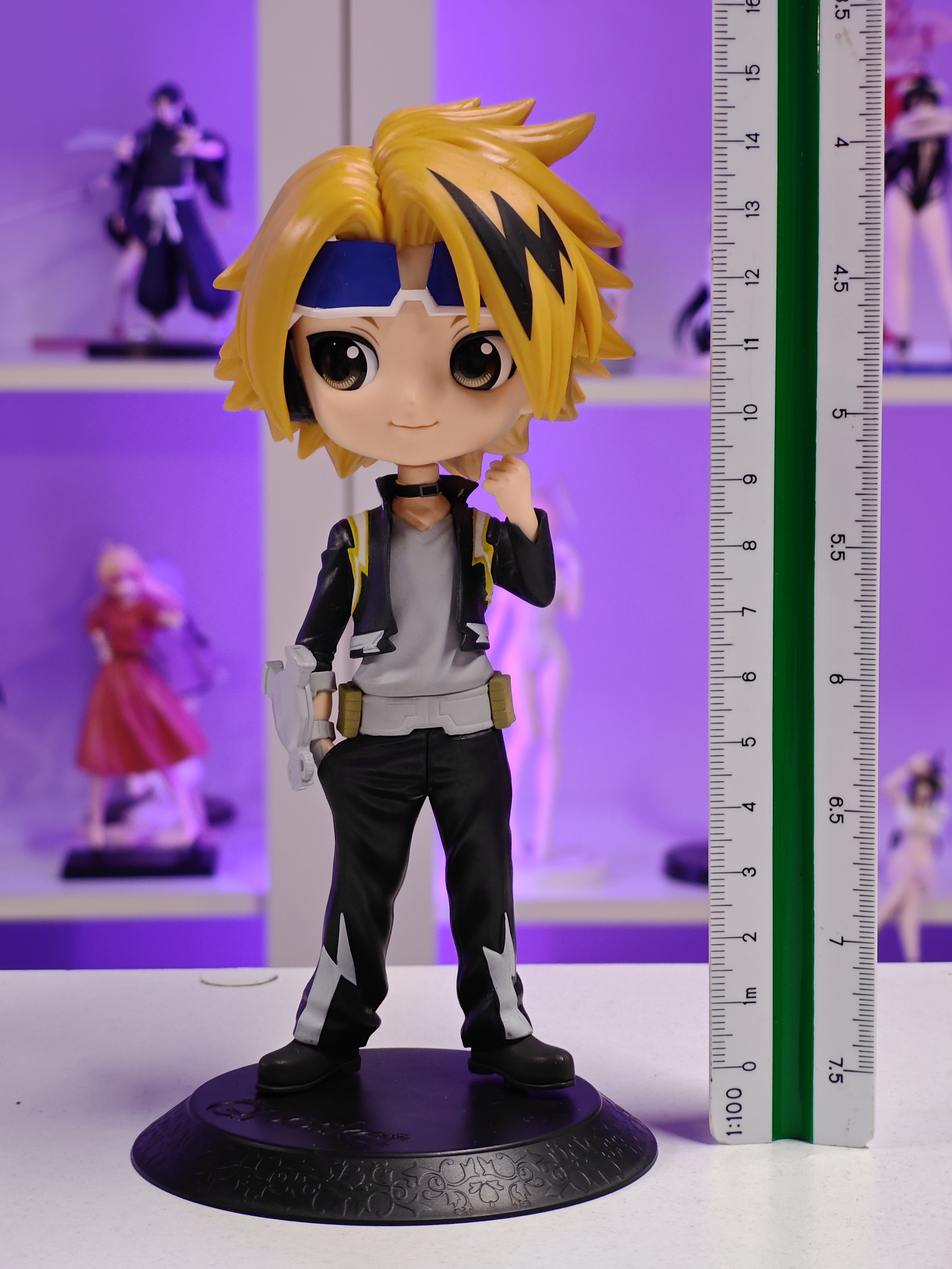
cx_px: 476
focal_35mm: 80
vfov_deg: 24.4
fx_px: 2934
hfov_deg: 18.4
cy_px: 634
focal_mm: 7.48
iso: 400
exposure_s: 1/19.5
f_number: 2.4
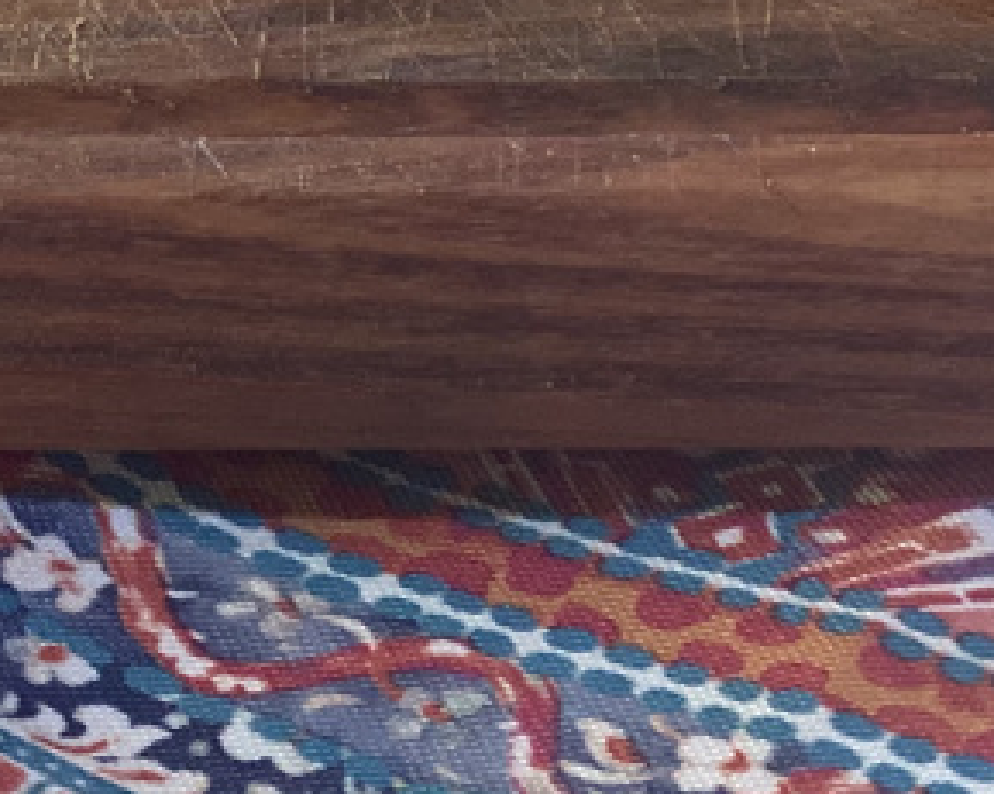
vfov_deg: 8.5
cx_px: -34
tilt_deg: -31.7
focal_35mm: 180
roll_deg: +1.7
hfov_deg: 10.6
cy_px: -14
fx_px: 5294
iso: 250
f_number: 2
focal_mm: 6
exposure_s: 1/85
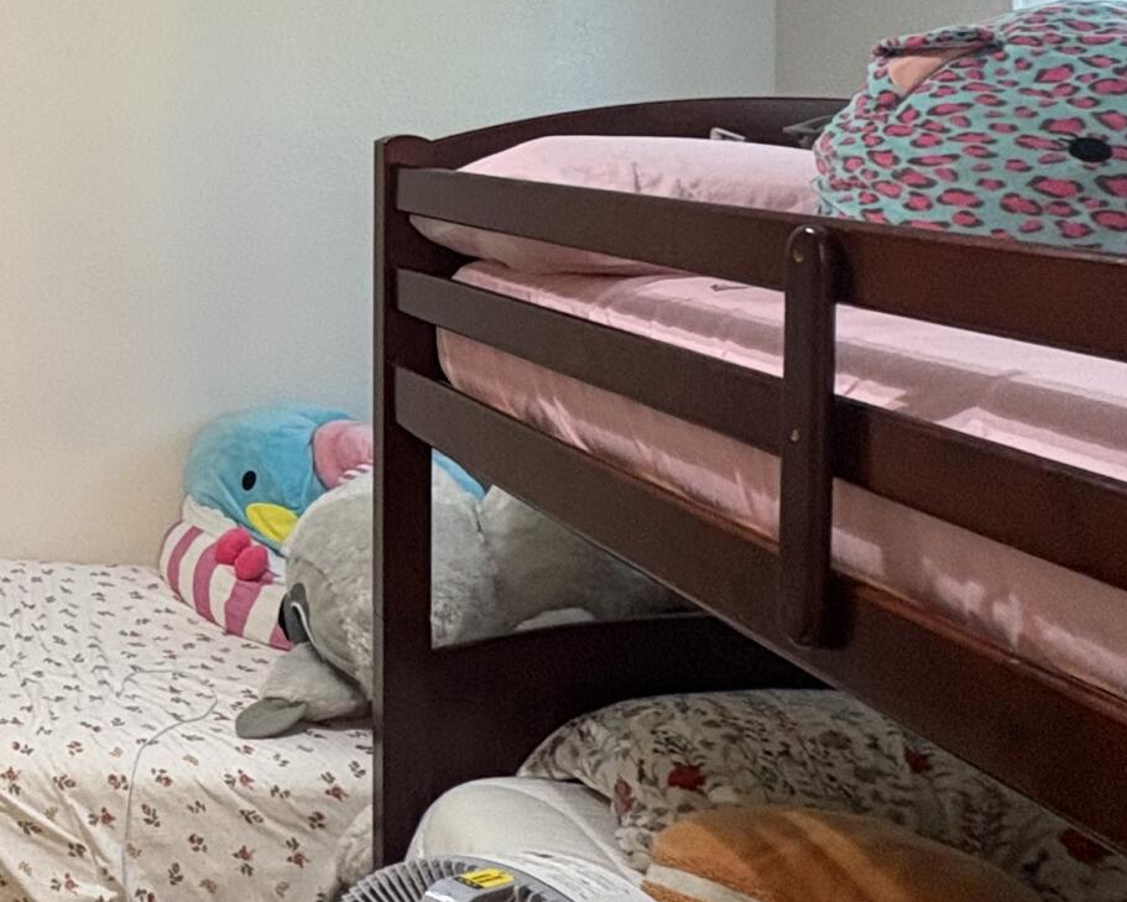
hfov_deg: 32.5
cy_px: 111
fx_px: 1501
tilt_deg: -0.3
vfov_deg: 32.0
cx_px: -282
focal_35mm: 45
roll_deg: +1.2
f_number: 2.2
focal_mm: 2.22
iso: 250
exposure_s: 1/60
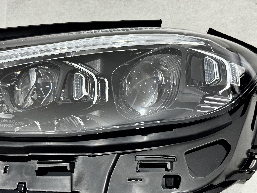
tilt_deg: -56.5
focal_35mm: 48
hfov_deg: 39.7
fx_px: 356
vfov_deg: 30.3
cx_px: 128
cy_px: 96
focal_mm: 6.76
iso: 80
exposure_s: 1/100
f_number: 1.78
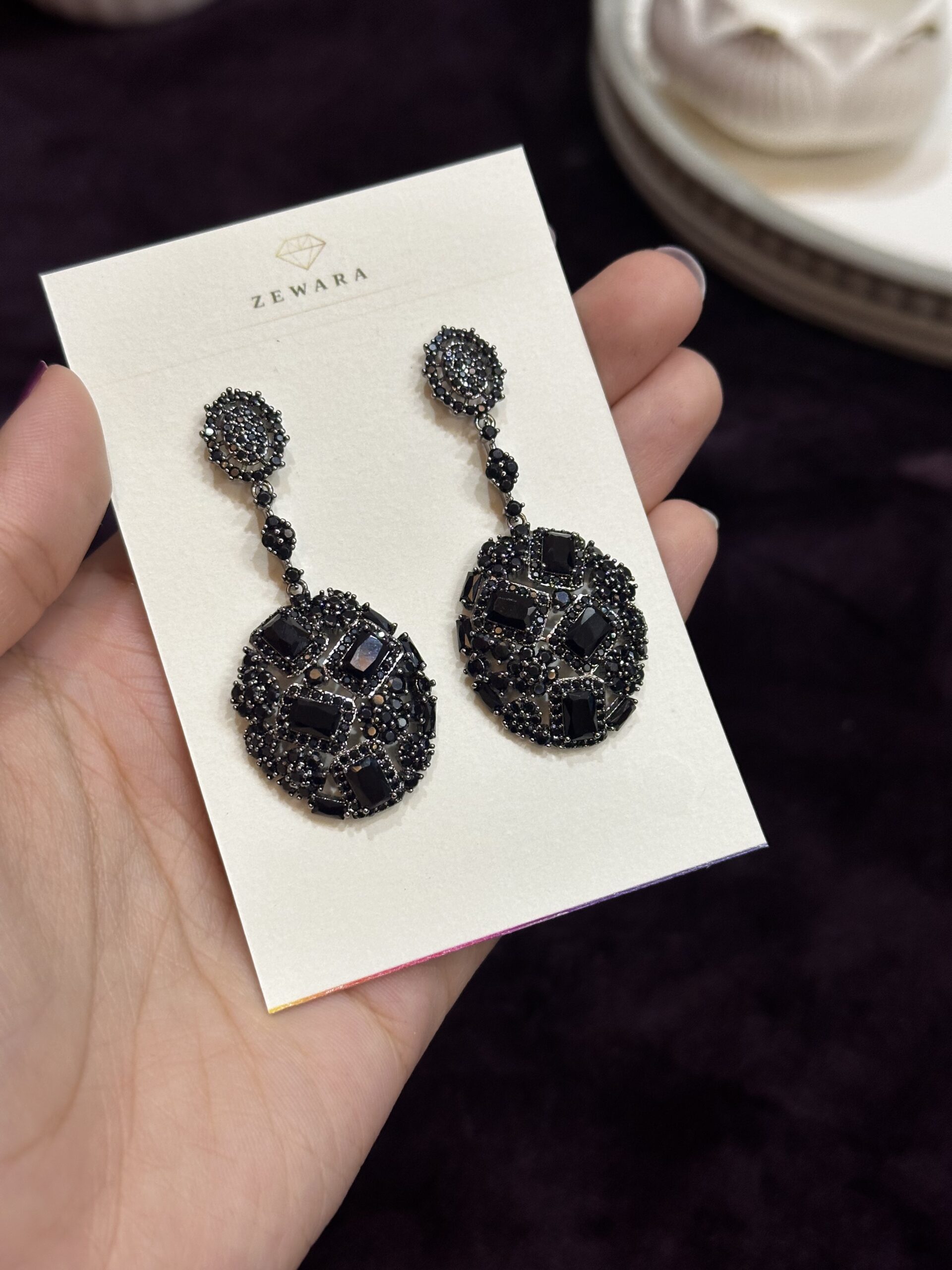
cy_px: 635
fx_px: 1760
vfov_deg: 39.7
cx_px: 476
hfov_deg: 30.3
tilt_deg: -48.6
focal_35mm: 48
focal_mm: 6.86
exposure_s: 1/50
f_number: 1.78
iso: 160
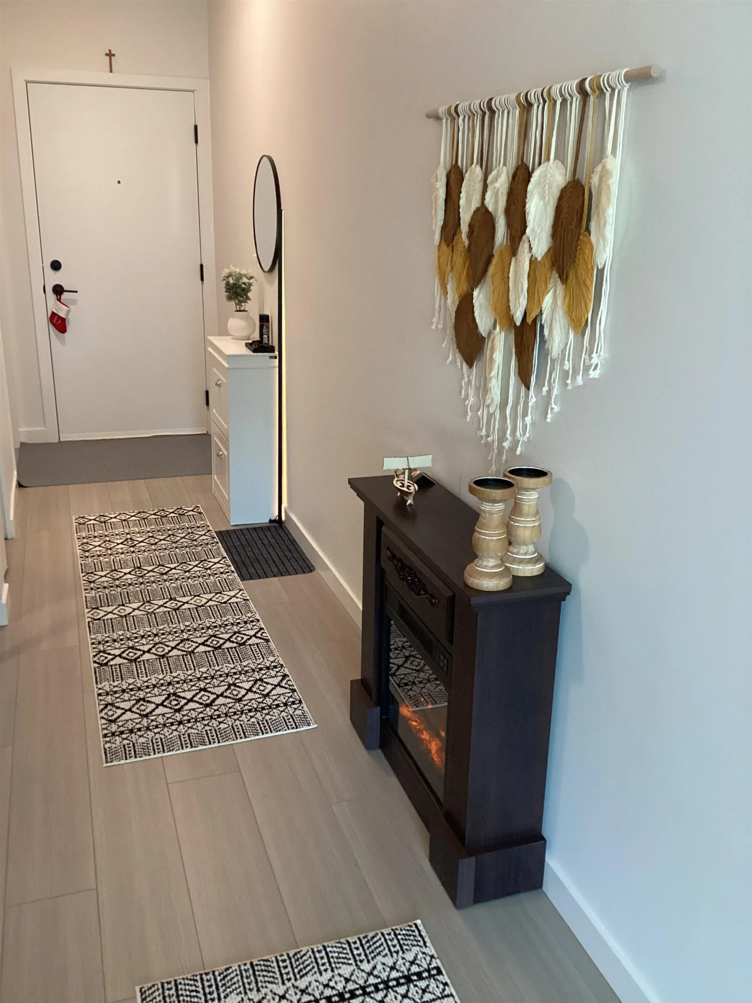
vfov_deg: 58.4
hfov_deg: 45.4
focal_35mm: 31
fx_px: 898
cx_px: 376
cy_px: 502
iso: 250
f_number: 2.4
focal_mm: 3.3
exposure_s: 1/60
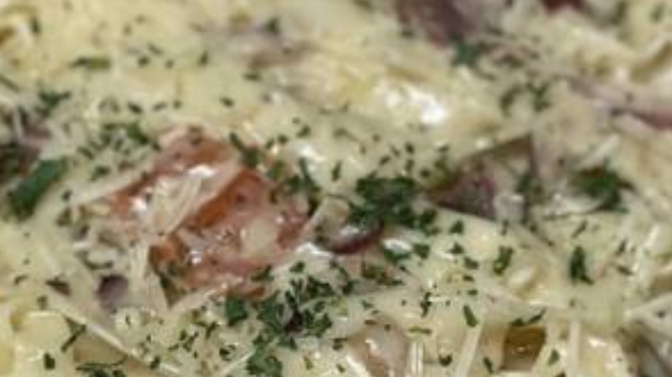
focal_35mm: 174
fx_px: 3099
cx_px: 245
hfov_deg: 12.4
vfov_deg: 7.0
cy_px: 284
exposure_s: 1/40
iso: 125
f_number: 2.2
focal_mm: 7.5
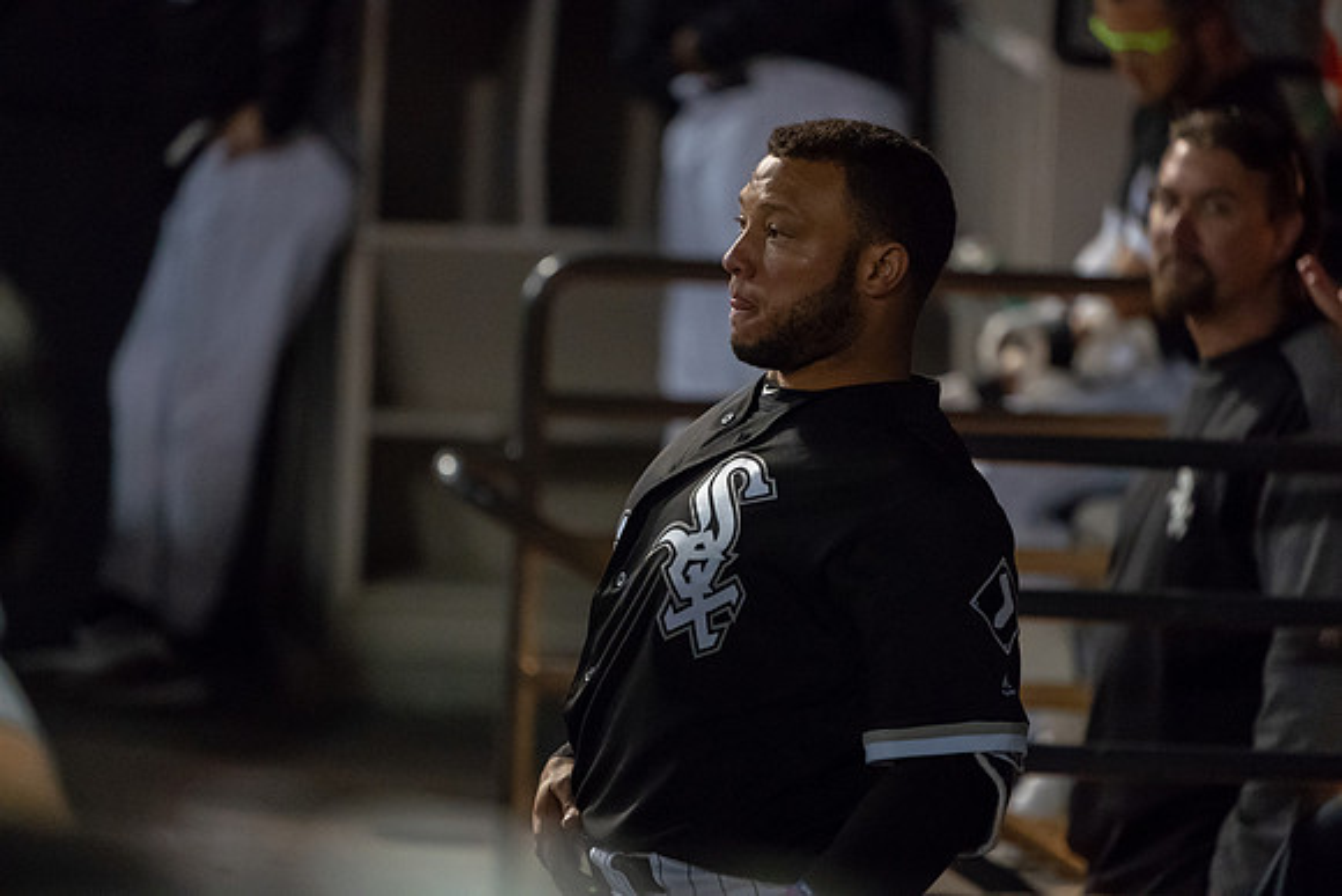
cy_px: 448
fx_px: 14914
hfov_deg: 5.2
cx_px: 671
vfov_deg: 3.4
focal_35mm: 400
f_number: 5.6
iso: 25600
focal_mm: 400
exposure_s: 1/1250
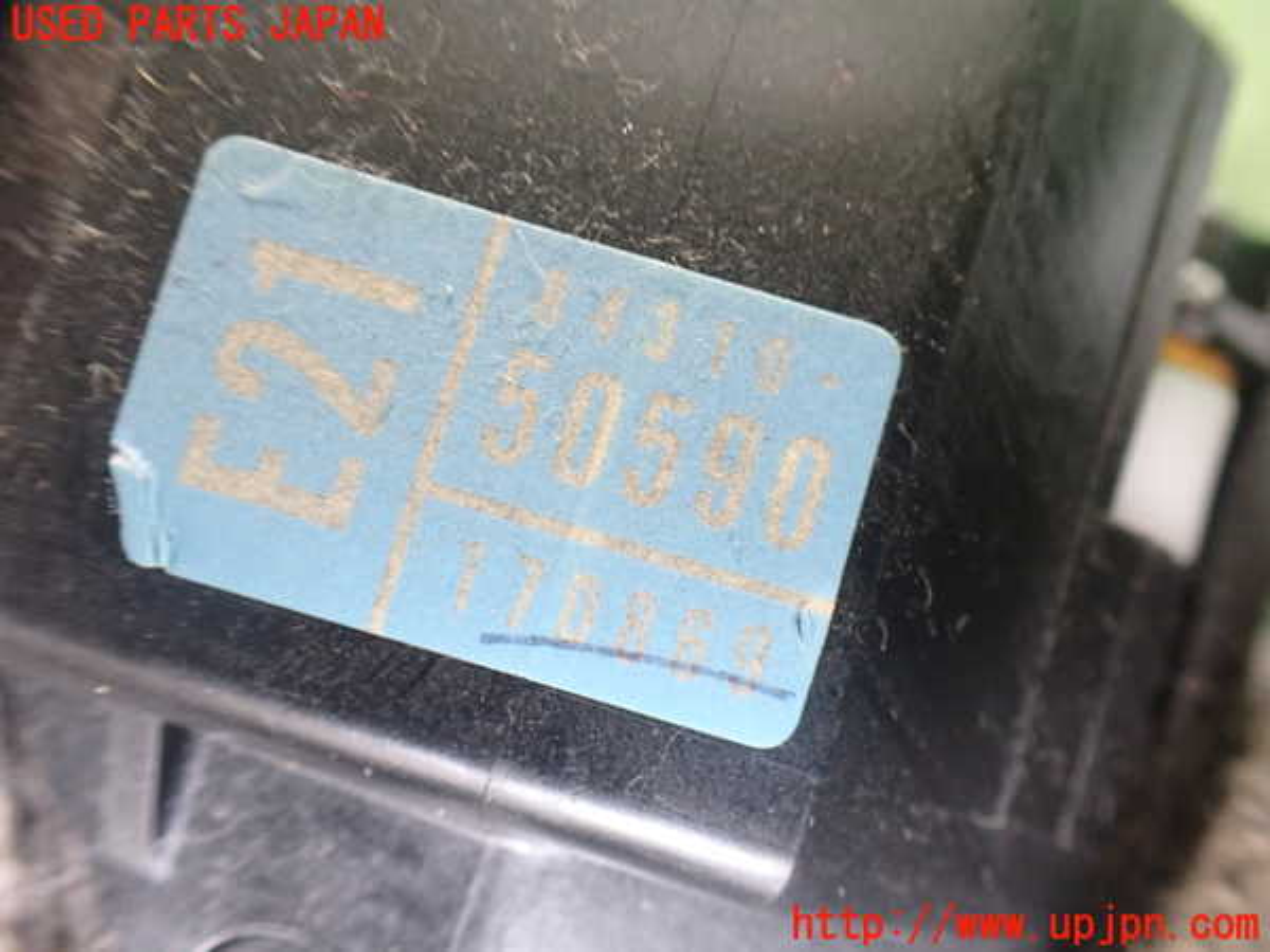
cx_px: 635
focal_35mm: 30
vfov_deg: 46.8
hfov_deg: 60.0
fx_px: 1101
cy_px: 476
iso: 800
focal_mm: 5.4
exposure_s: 1/40
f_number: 2.3
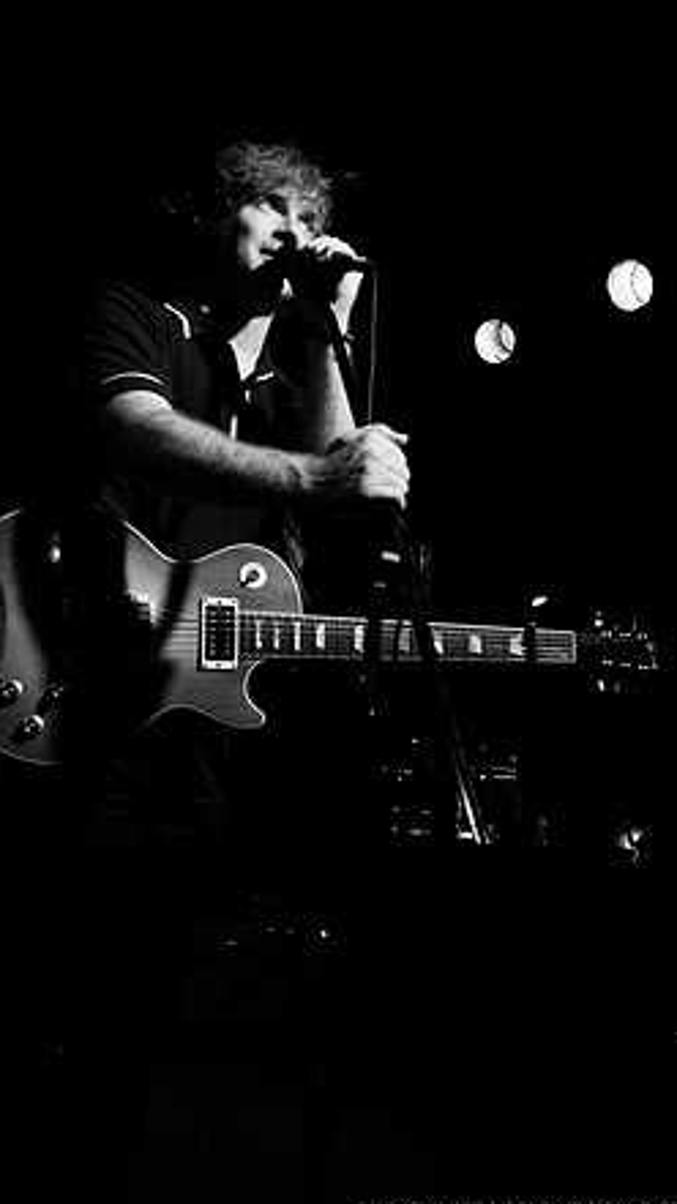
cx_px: 296
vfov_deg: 61.0
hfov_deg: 36.6
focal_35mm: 32
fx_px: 1021
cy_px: 609
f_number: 2.8
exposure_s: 1/60
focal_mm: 20
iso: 800
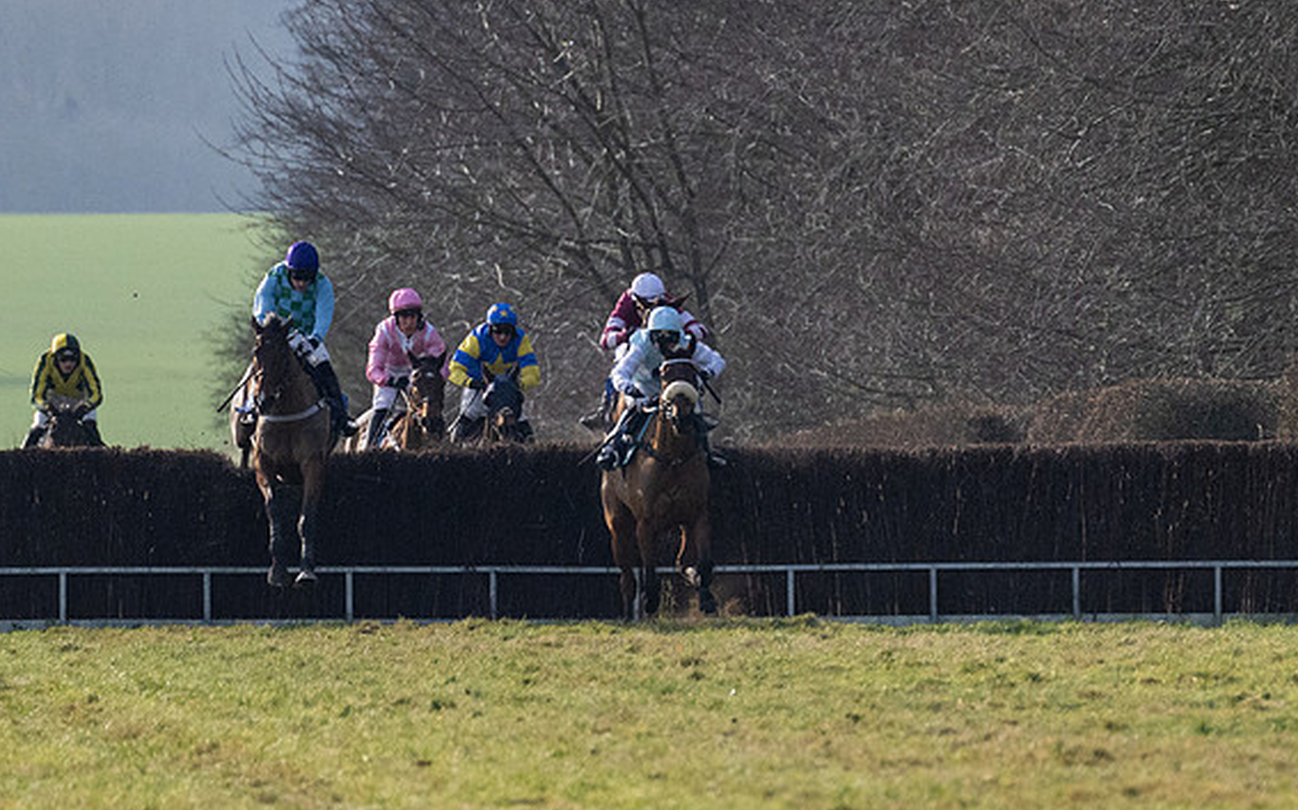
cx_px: 829
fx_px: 28150
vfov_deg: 1.6
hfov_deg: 2.6
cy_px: 444
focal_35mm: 796
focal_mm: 280
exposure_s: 1/8000
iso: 800
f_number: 4
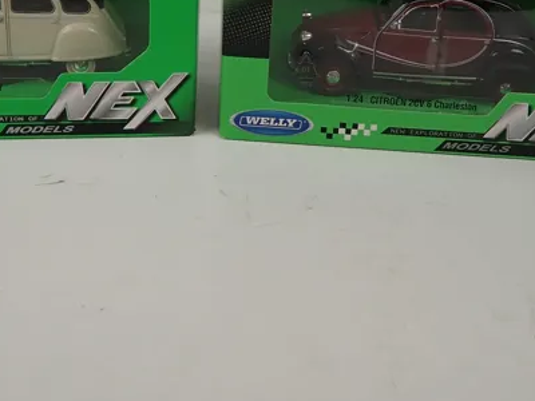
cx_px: 222
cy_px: 72
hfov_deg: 48.8
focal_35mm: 38
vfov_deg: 36.3
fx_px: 587
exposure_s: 1/125
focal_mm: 3.33
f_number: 2
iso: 100
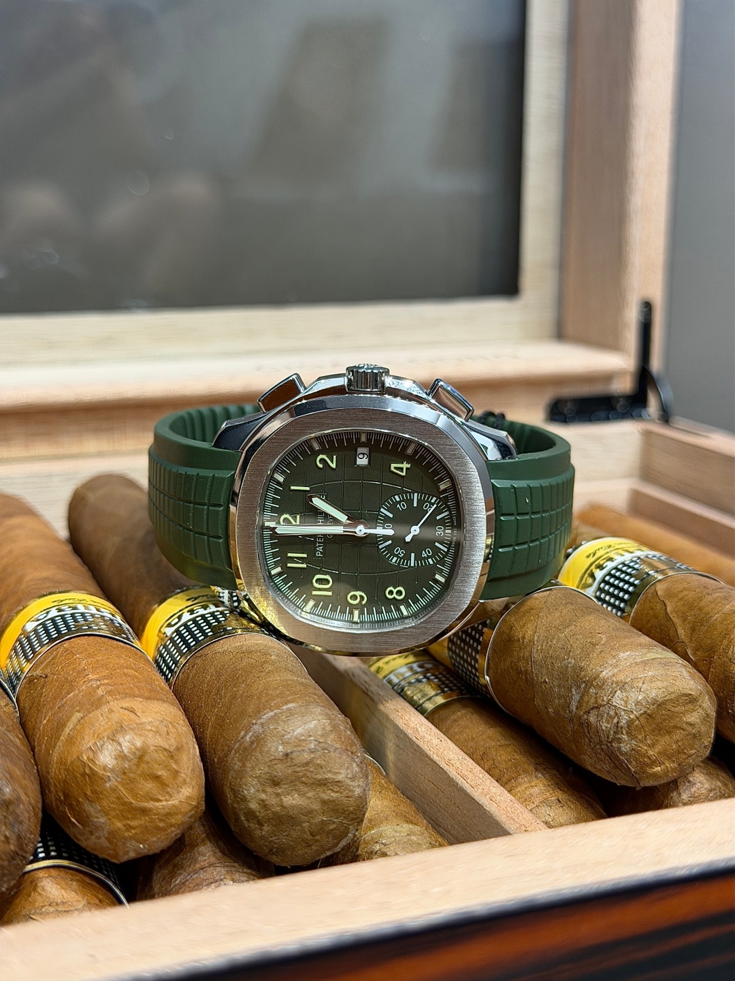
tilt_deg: -13.2
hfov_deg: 30.3
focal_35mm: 48
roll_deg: -0.3
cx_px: 368
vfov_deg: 39.7
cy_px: 490
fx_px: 1359
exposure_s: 1/60
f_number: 1.78
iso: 125
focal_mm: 6.76
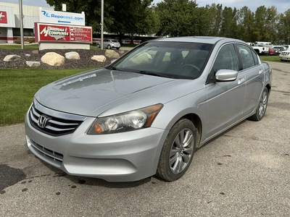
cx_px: 145
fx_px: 235
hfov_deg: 63.4
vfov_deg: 49.7
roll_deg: -2.7
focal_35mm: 28
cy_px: 108
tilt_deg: -15.4
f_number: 1.8
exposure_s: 1/2801
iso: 25
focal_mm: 3
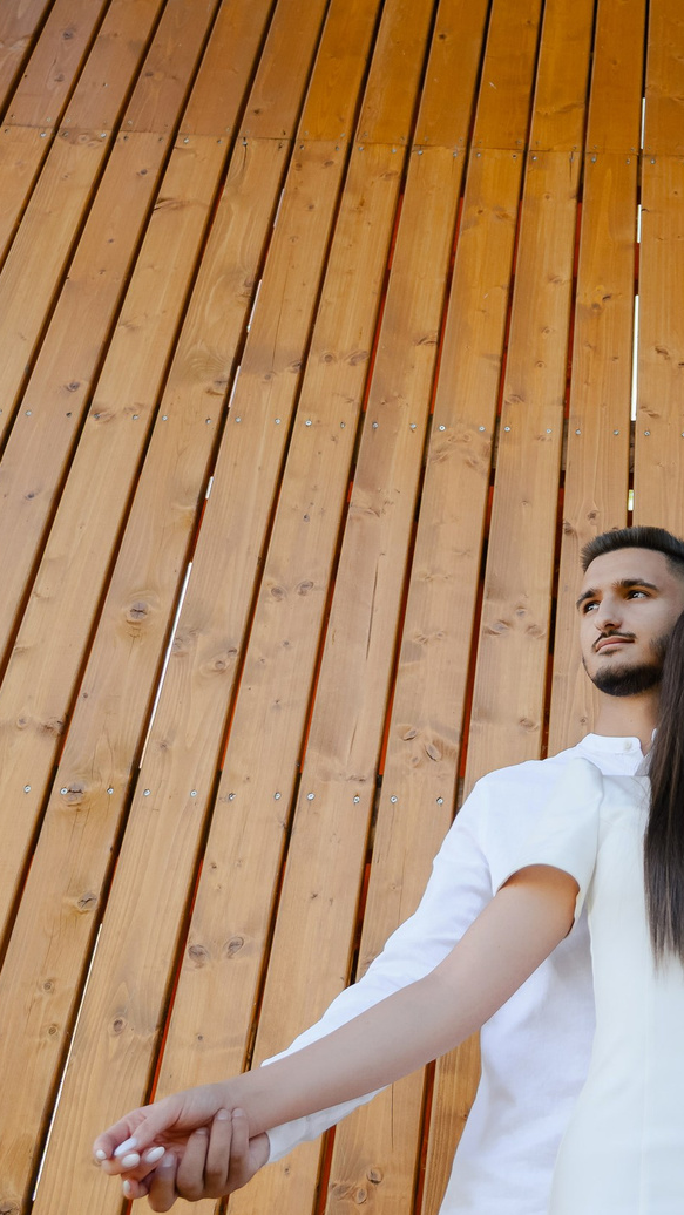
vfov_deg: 46.4
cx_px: 688
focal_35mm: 44
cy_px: 569
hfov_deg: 25.7
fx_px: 1418
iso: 250
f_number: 2.8
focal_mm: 17
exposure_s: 1/400
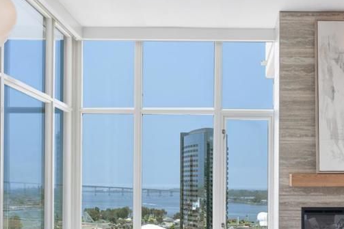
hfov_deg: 35.2
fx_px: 535
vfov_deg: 23.7
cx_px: 234
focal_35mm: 56
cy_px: 192
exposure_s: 1/15
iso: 500
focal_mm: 27.5
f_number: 8
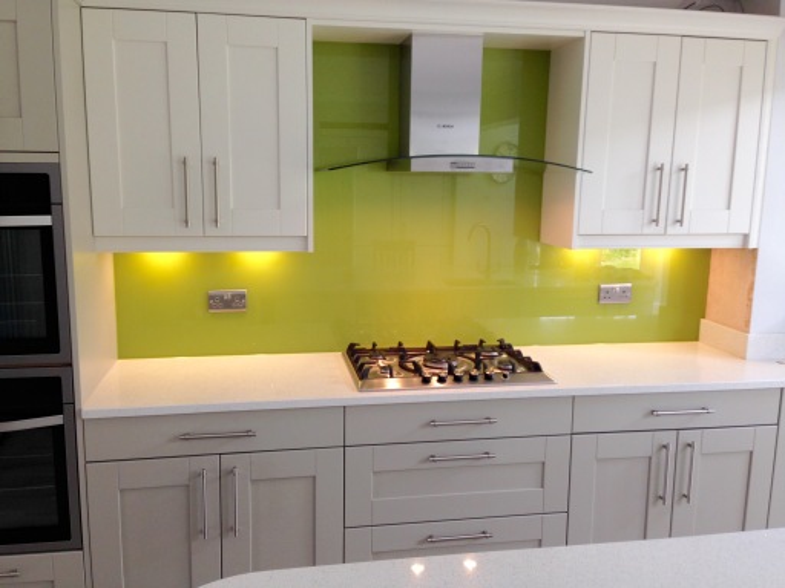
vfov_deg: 42.9
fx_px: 748
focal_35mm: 33
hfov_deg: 55.4
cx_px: 392
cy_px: 294
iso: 50
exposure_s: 1/30
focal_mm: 4.12
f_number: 2.4
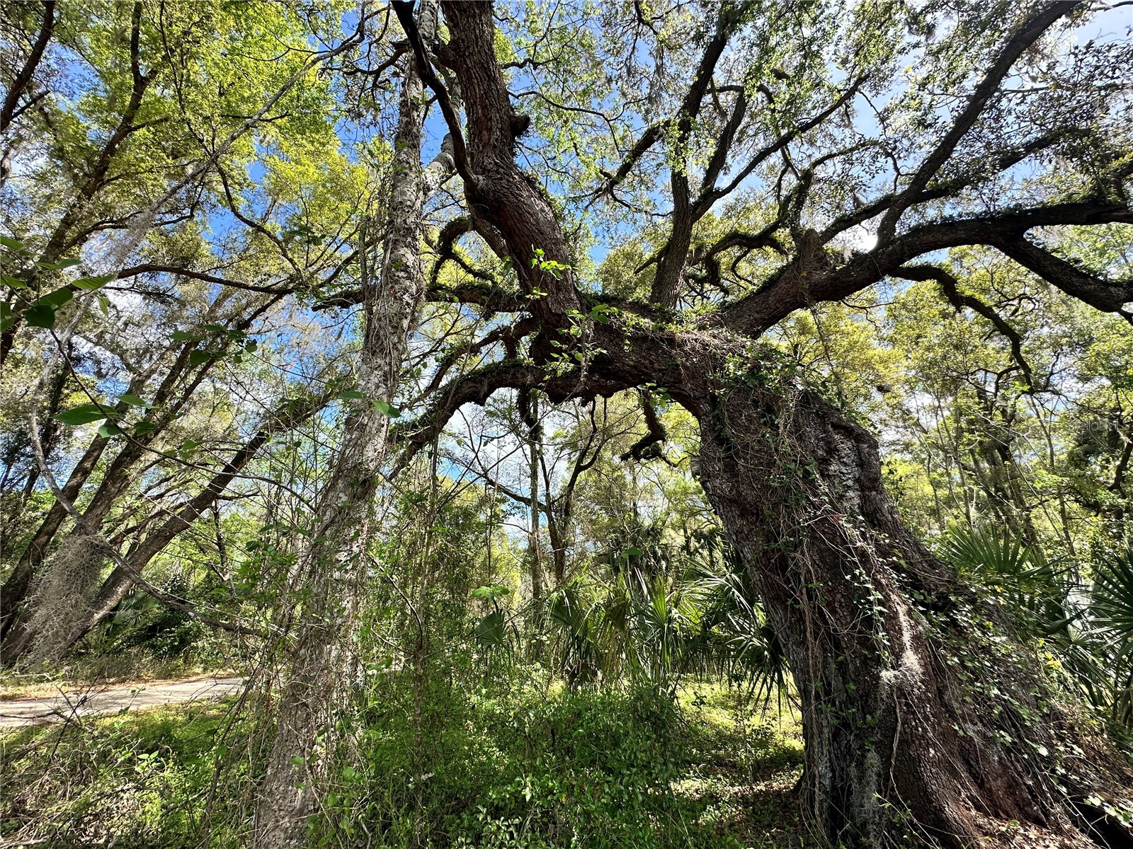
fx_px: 458
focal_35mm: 14
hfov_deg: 102.1
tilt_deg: +22.6
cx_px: 566
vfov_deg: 85.7
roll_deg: -0.7
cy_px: 424
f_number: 2.2
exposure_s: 1/463
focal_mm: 2.22
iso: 40
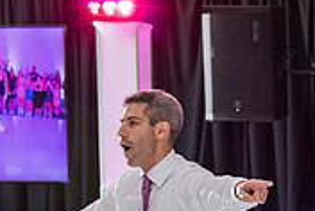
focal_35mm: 158
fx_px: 1385
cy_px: 323
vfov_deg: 8.5
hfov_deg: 12.3
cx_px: 498
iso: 1000
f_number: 4.5
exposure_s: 1/100
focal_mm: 48
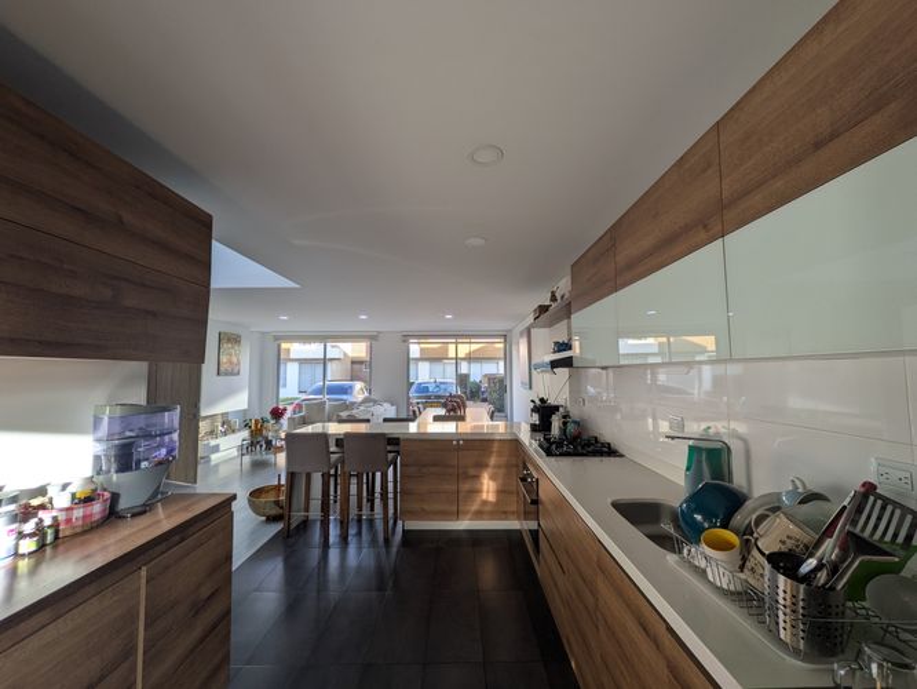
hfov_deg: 102.0
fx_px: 371
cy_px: 344
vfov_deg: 85.7
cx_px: 458
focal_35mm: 14
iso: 54
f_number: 2.2
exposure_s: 1/204
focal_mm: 1.83
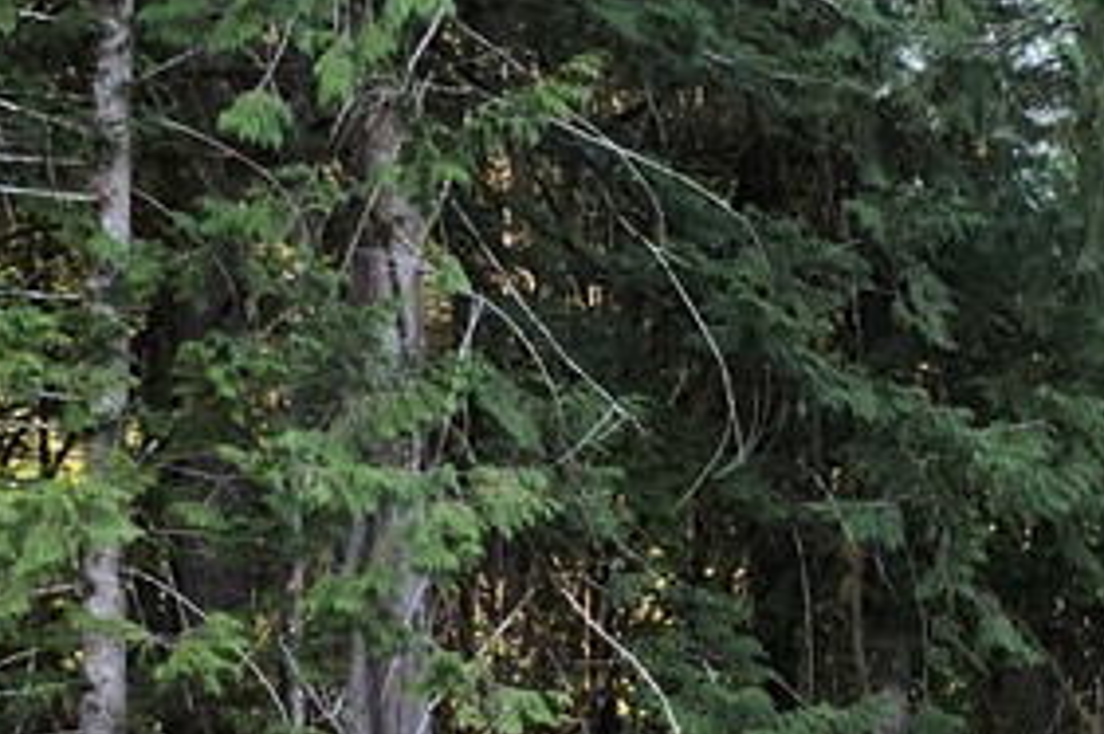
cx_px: 581
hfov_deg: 18.6
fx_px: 3371
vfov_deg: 12.4
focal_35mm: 110
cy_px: 557
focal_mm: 4.15
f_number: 2.2
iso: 32
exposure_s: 1/60
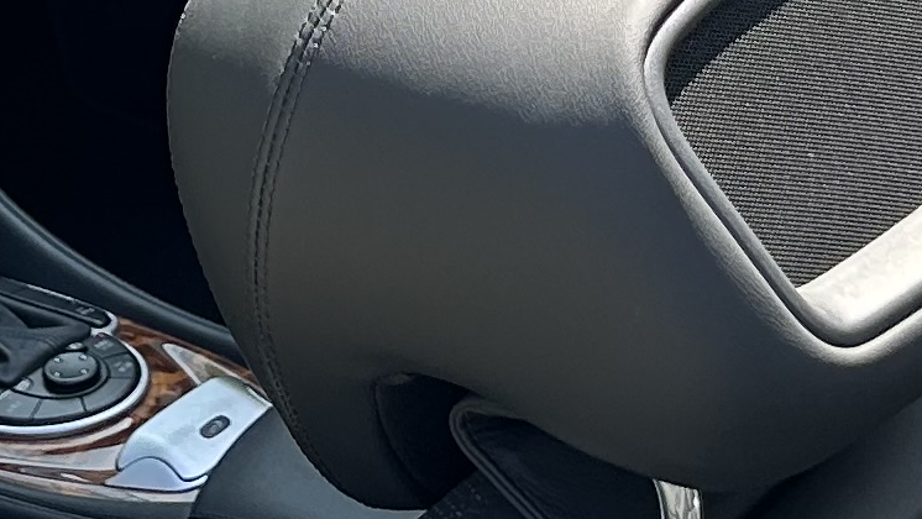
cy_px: -138
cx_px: 340
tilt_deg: -21.4
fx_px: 3741
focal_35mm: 153
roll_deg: +5.6
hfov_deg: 14.0
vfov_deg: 7.8
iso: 50
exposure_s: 1/683
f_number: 1.5
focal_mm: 5.7
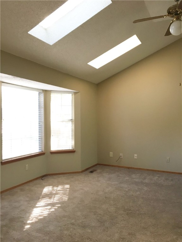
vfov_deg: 61.7
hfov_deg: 48.2
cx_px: 91
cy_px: 121
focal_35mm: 29
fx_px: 203
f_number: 2.2
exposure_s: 1/30
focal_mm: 4.15
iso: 50
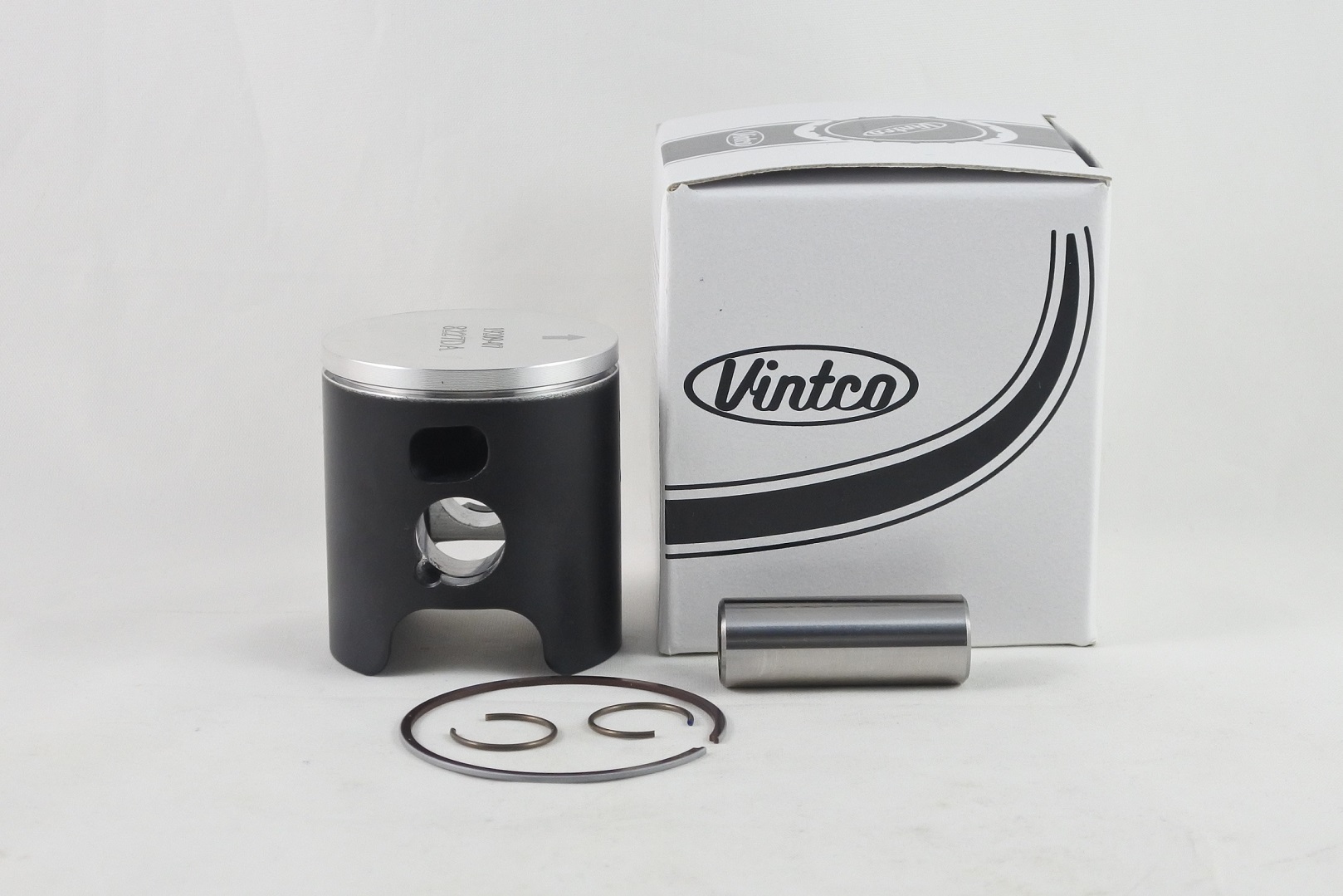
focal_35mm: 48
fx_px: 1791
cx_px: 672
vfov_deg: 28.1
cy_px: 448
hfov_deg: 41.1
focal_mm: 18
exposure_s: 1/125
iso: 500
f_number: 4.5
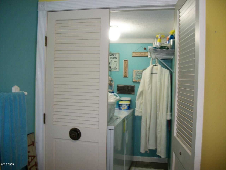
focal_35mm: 32
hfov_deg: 56.8
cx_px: 113
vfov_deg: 44.2
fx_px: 209
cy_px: 85
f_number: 2.9
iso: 160
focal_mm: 5.7
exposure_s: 1/30
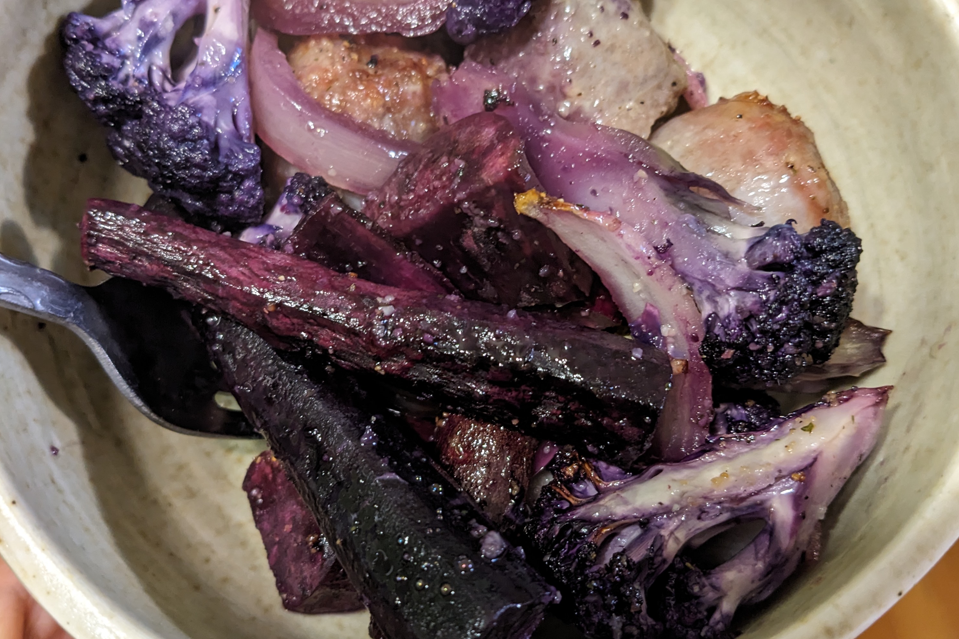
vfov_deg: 35.0
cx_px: 483
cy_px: 304
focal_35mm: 38
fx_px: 1012
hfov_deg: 50.7
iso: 219
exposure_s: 1/30
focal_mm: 4.38
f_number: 1.73
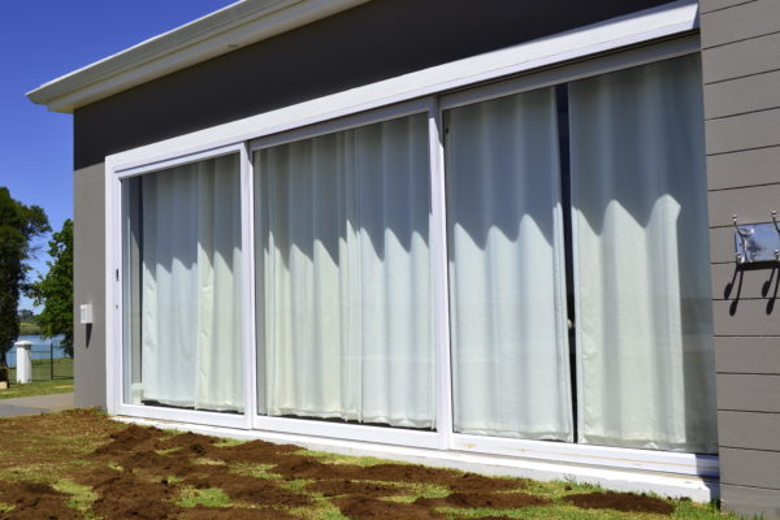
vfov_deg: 34.2
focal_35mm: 39
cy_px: 260
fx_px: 845
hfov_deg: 49.6
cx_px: 390
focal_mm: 26
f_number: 8
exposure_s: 1/640
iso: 200
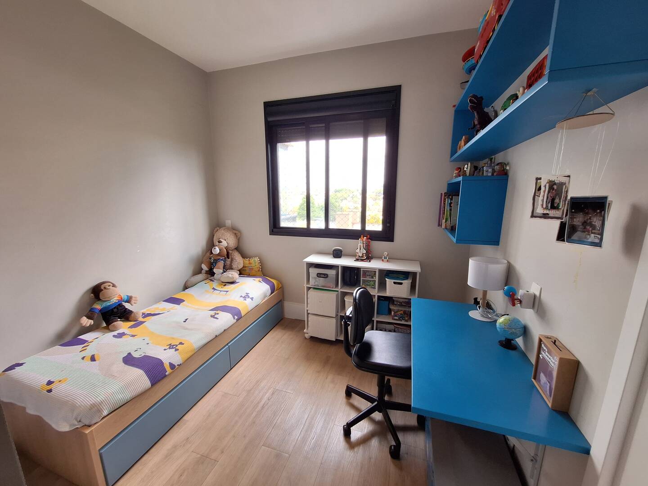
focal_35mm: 13
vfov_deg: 89.9
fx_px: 243
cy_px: 243
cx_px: 324
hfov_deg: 106.2
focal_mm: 1.74
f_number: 2.2
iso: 50
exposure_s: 1/60
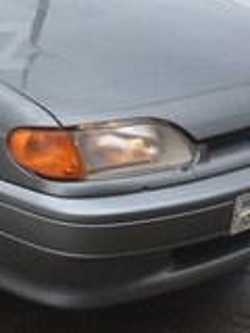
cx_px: -129
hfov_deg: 15.2
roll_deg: -3.4
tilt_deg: -19.2
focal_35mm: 90
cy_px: 46
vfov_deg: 21.4
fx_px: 867
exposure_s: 1/130
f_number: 2.2
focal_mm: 4.15
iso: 32
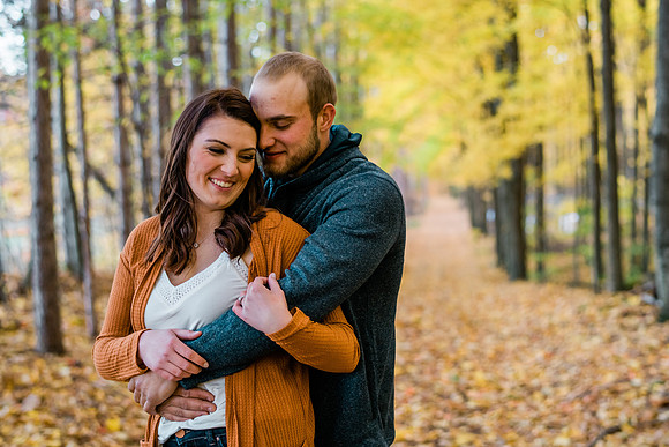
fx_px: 1078
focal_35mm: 58
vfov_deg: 23.4
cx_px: 334
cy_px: 224
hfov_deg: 34.5
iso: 500
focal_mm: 58
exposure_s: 1/200
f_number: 2.8
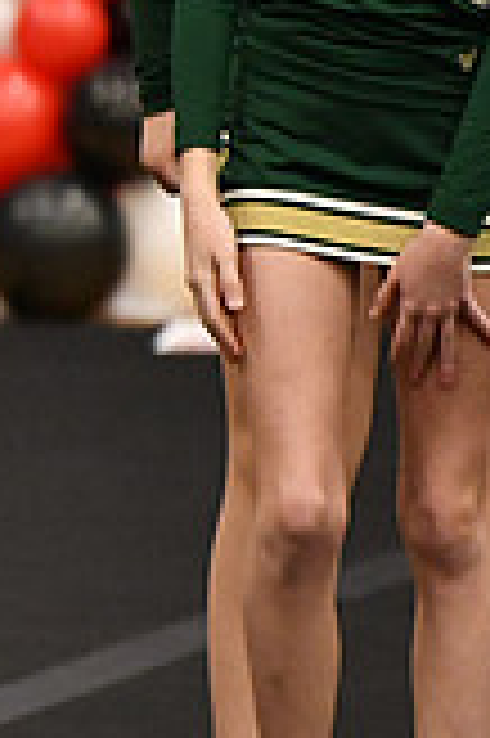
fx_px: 20622
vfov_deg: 2.0
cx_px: -773
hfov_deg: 1.4
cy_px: -47
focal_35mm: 1008
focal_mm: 190
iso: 5000
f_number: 2.8
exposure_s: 1/800
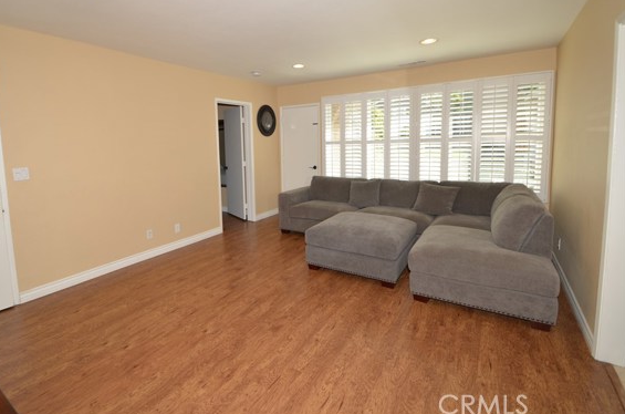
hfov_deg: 93.0
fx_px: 294
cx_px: 275
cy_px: 186
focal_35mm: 17
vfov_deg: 70.0
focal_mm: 10
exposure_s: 1/125
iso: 100
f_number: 5.6
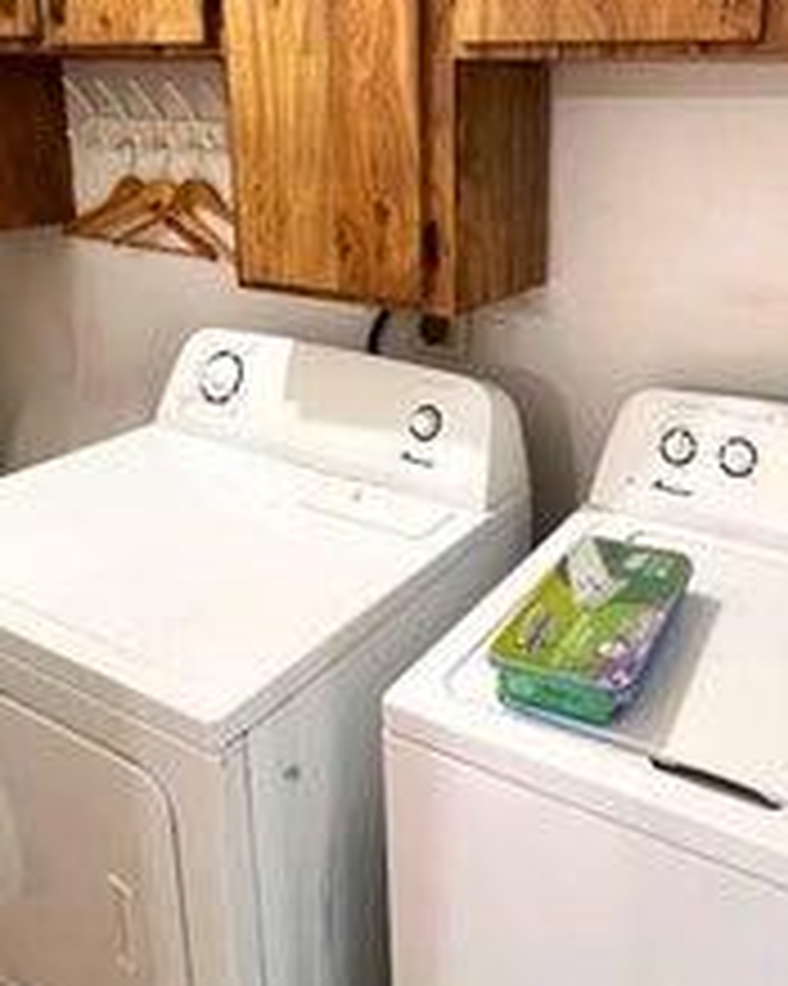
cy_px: 329
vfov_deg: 57.5
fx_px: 875
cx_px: 558
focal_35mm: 30
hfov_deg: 47.2
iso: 200
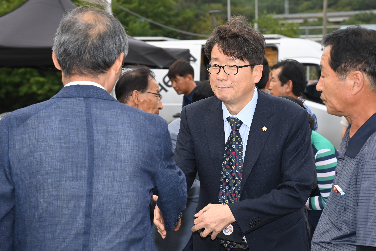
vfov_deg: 14.4
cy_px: 126
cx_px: 188
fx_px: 992
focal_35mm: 95
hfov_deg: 21.5
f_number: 9
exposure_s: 1/250
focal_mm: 95
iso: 400
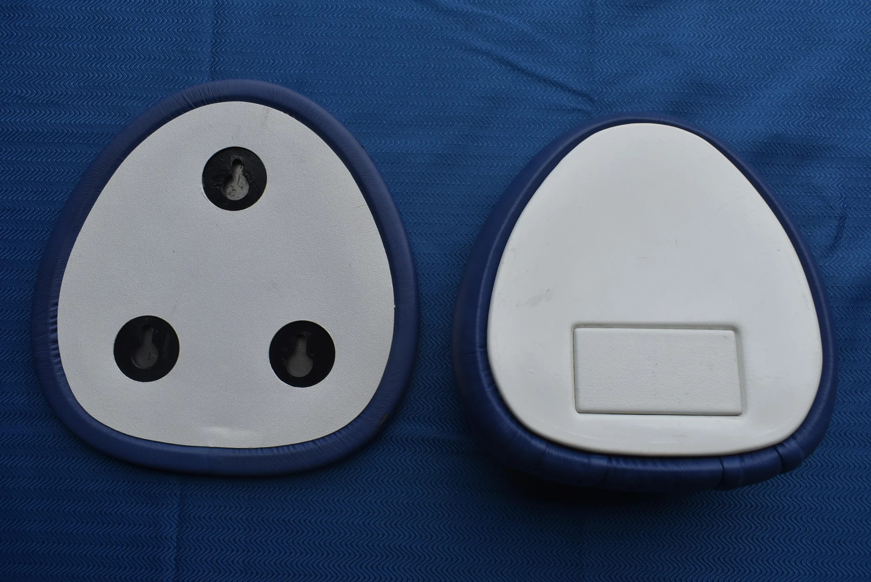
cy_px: 291
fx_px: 654
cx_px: 436
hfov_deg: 67.3
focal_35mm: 27
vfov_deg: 48.0
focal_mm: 18
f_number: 8
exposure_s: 1/500
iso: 200
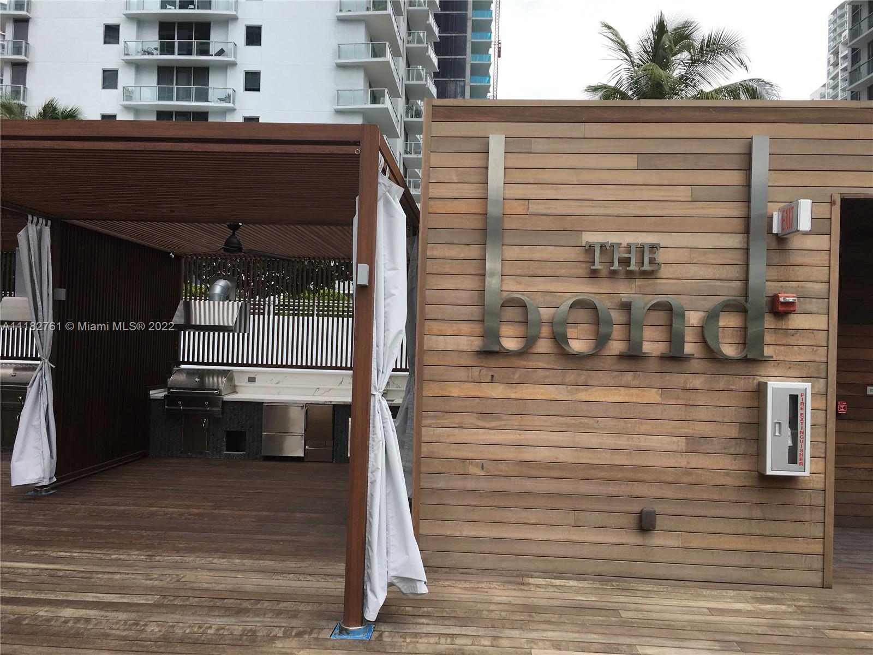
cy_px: 328
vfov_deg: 48.2
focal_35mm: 29
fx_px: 731
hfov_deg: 61.7
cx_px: 436
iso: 25
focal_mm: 4.15
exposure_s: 1/311
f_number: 2.2
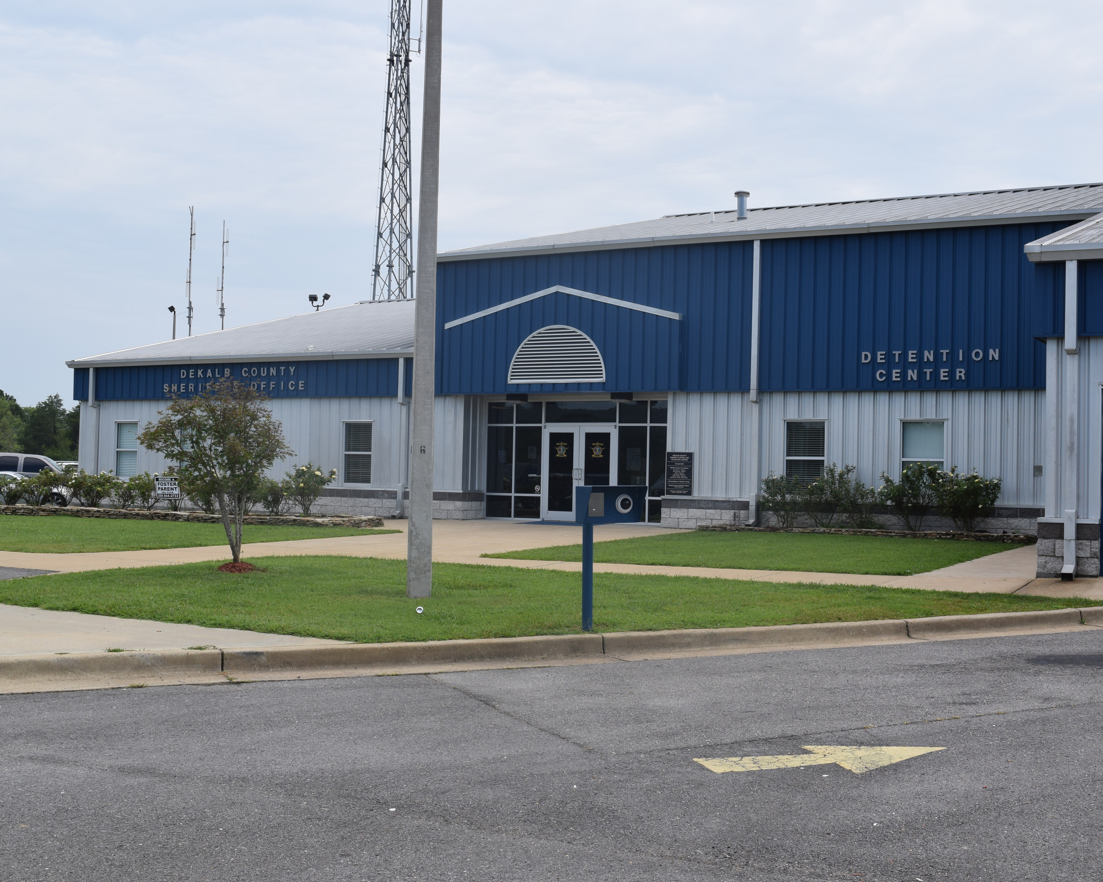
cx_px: 599
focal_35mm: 41
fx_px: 1338
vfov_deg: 36.5
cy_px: 445
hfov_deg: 44.7
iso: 200
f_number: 10
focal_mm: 24
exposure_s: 1/400
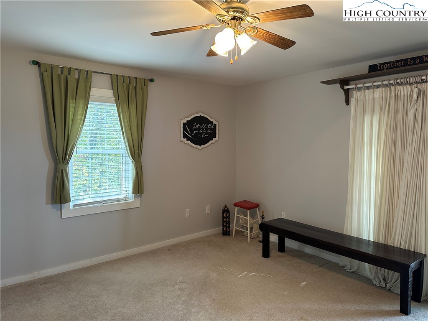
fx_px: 297
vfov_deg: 56.8
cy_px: 160
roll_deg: -0.5
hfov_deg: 71.6
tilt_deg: -3.7
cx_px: 214
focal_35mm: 24
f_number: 1.78
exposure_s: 1/60
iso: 250
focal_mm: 6.86
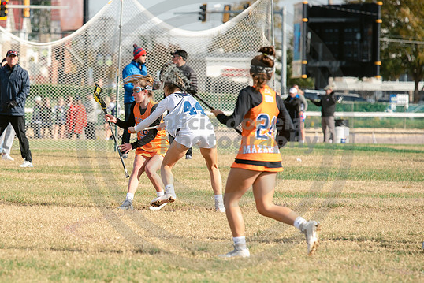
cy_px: 145
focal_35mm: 340
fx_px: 4005
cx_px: 86
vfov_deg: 4.0
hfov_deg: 6.1
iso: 250
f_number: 5
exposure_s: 1/1600
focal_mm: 200
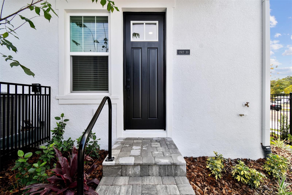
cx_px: 146
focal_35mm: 15
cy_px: 98
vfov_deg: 77.3
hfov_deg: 100.4
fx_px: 122
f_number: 7.1
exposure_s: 1/60
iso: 100
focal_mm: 10
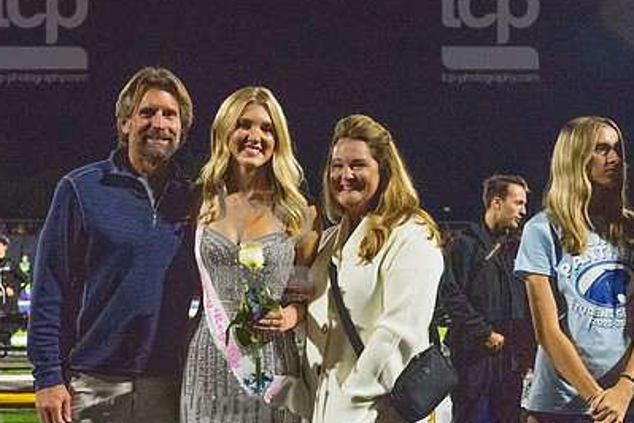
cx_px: 265
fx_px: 1409
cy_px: 246
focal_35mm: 80
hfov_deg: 25.3
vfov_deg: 17.1
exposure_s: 1/500
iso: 8000
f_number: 5
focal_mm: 55
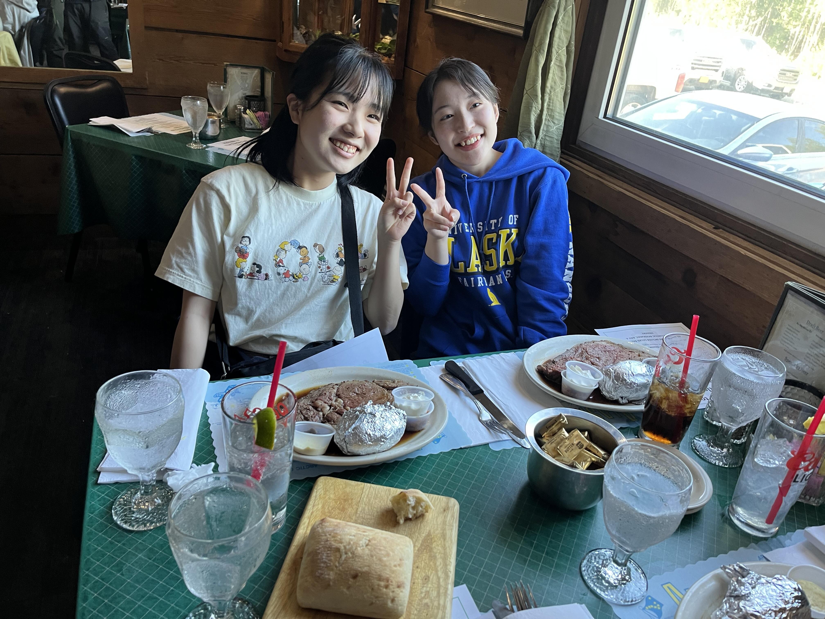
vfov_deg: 53.1
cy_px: 310
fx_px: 620
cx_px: 412
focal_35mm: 26
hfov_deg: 67.3
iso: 160
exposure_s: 1/60
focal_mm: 5.1
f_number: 1.6
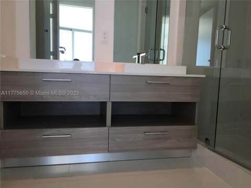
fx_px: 210
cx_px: 126
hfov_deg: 61.7
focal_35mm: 29
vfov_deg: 48.2
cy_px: 94
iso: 40
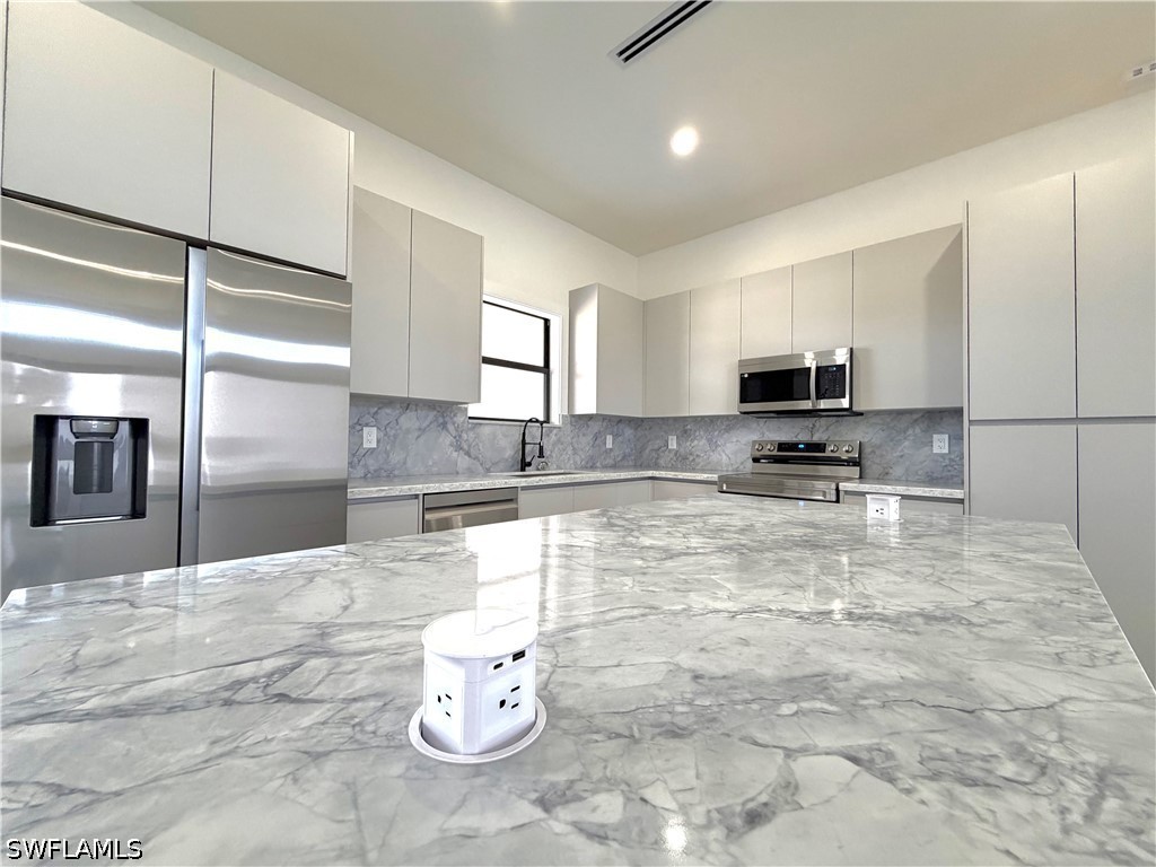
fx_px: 468
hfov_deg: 102.1
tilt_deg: +1.3
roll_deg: -1.2
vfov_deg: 85.7
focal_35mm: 14
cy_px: 434
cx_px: 578
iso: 250
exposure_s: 1/120
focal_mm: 2.22
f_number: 2.2
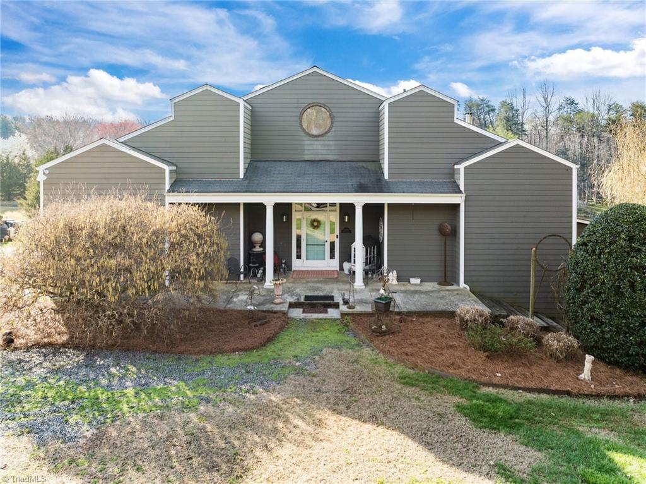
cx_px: 323
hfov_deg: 71.6
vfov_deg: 56.7
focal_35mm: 24
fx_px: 447
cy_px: 242
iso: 410
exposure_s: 1/800
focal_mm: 12.29
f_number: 2.8
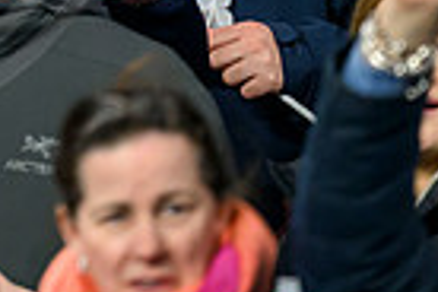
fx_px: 20487
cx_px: -181
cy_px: -192
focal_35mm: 1684
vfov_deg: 0.8
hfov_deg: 1.2
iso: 3200
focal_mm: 400
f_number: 2.8
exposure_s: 1/2000
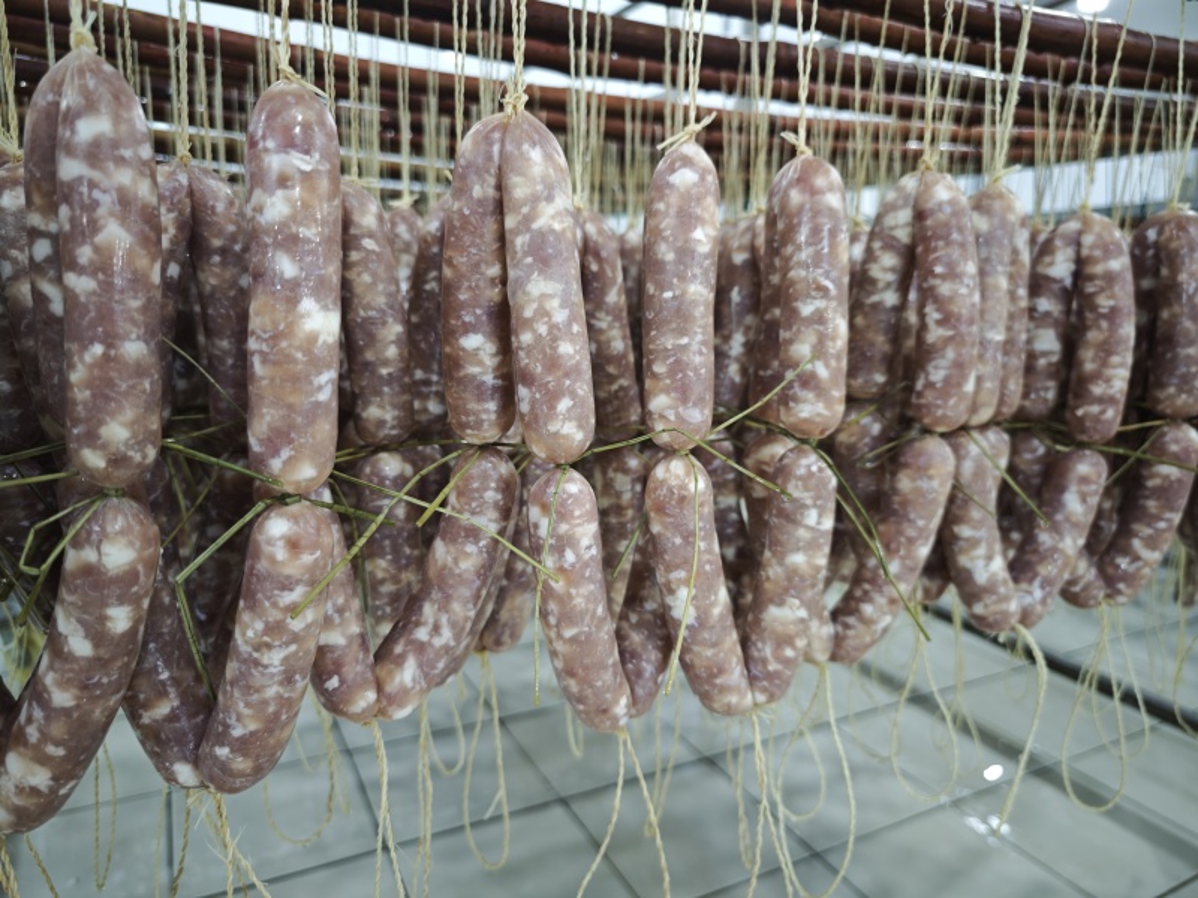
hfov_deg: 73.9
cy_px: 449
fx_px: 796
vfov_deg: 58.9
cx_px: 599
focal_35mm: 23
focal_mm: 8.72
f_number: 1.63
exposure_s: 1/50
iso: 400
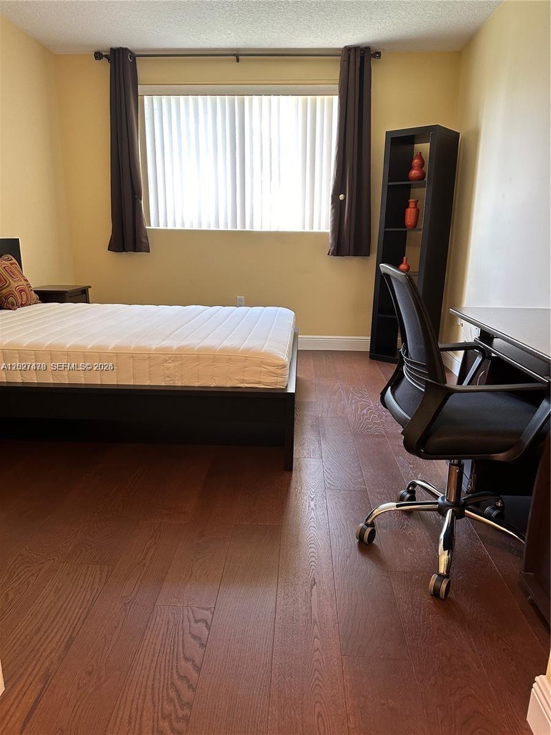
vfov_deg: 71.6
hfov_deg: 56.8
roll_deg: -1.3
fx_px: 509
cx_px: 276
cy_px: 368
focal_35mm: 24
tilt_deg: -14.7
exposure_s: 1/60
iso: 200
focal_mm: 6.86
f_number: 1.78
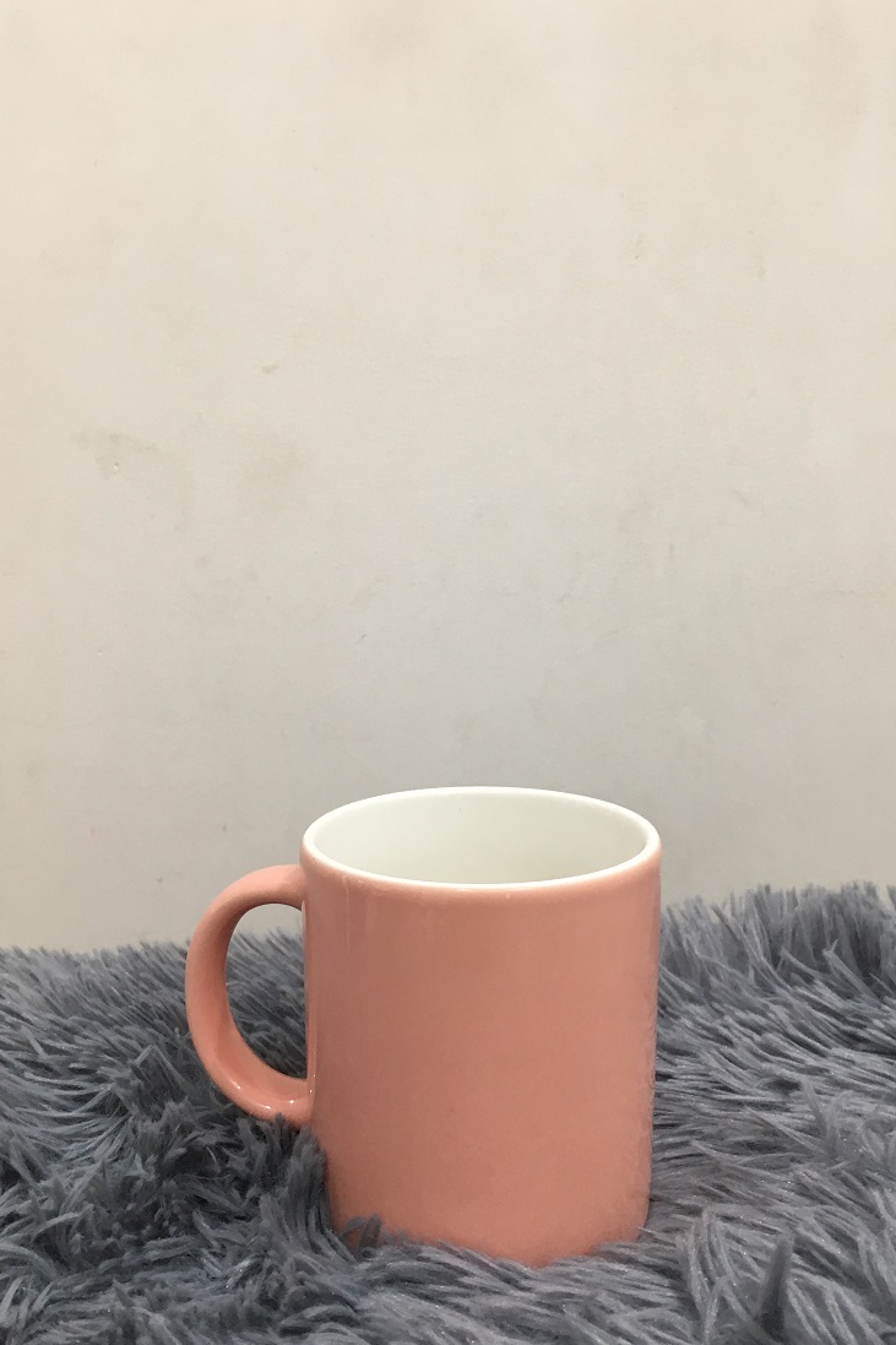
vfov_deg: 57.2
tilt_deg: -8.3
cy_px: 710
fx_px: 1232
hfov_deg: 39.9
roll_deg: -0.5
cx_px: 488
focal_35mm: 33
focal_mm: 4.15
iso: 80
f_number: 2.2
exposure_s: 1/33
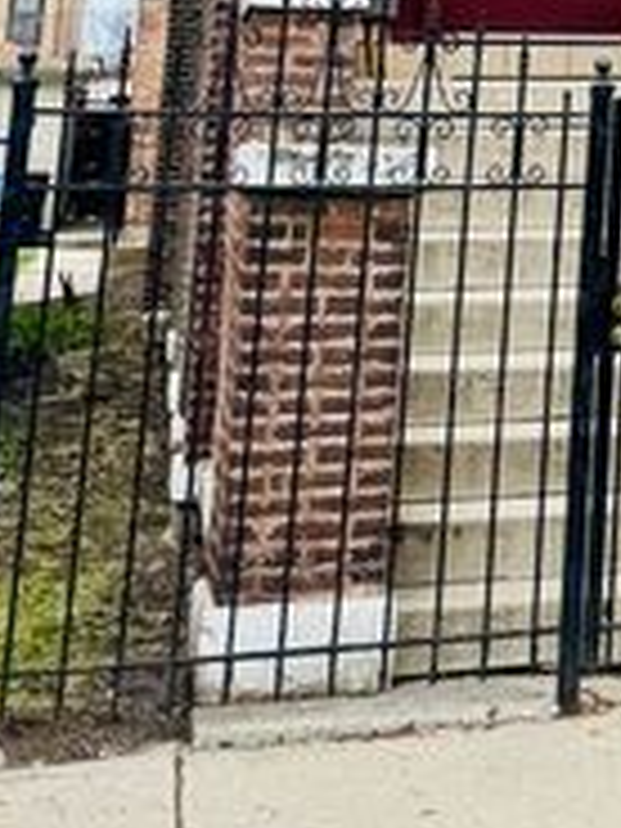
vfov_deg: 20.1
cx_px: 1071
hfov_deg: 15.0
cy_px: -331
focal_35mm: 87
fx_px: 2081
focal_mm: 6.76
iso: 80
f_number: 1.78
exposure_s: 1/2105
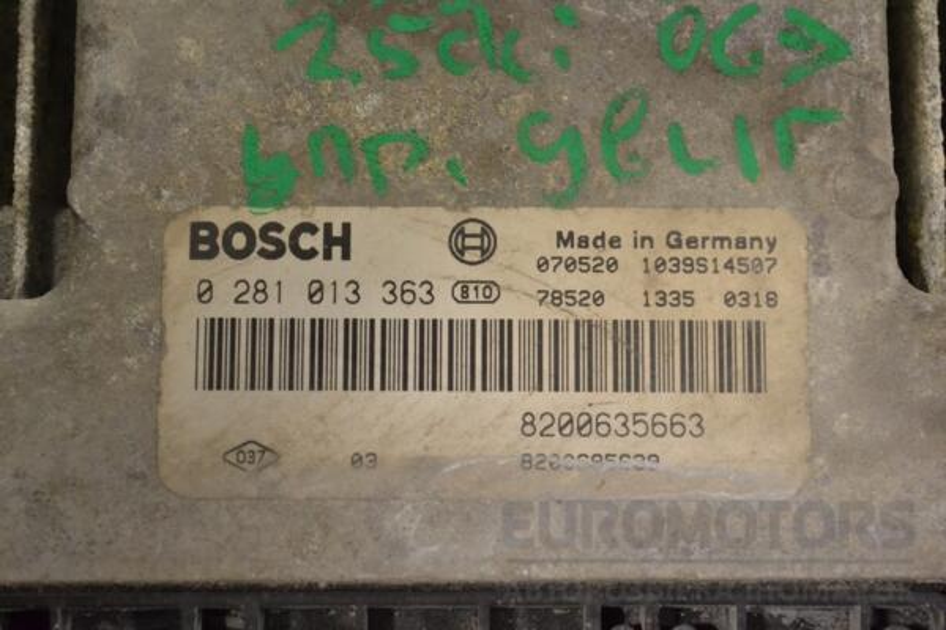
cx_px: 473
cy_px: 315
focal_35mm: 82
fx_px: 2168
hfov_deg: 24.6
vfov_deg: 16.6
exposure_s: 1/400
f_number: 10
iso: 3200
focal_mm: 55
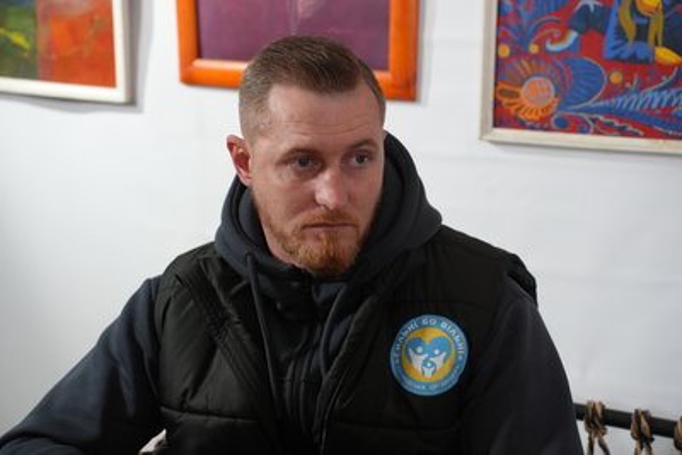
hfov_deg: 30.9
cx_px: 341
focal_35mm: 65
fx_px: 1232
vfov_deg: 20.9
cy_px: 228
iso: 1600
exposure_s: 1/160
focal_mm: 65
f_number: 4
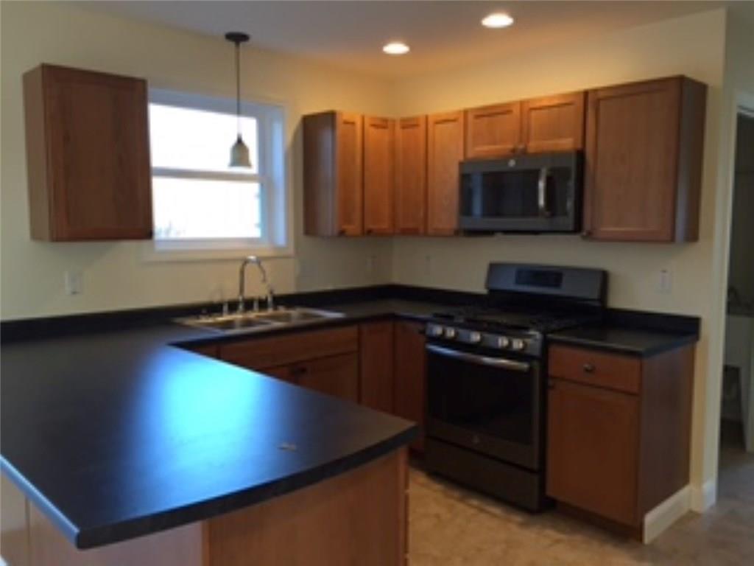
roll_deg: +0.0
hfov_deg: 61.7
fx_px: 632
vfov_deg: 48.2
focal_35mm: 29
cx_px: 377
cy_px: 283
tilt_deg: -6.5
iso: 64
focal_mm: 4.15
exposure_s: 1/30
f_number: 2.2
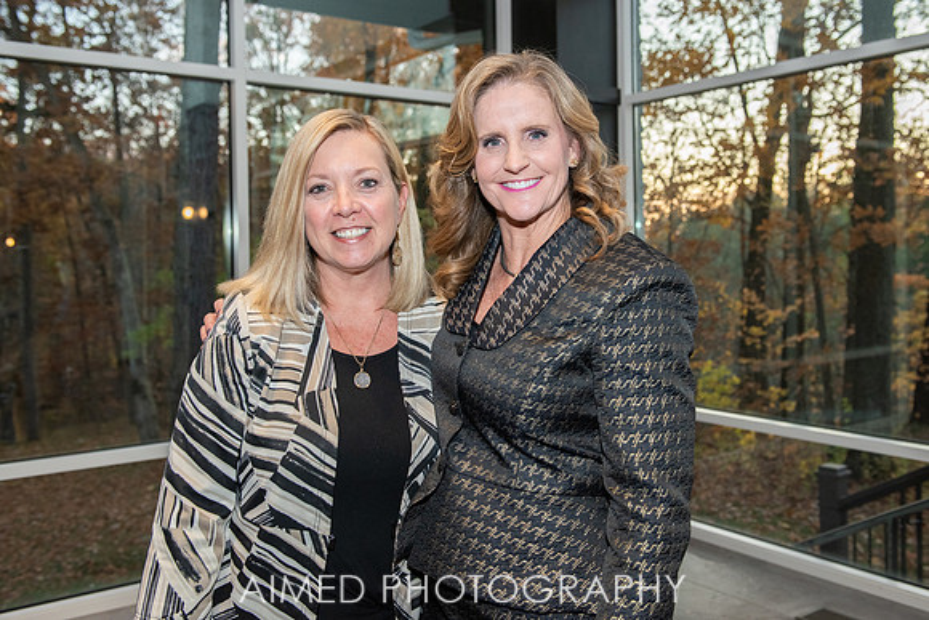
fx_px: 920
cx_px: 487
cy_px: 279
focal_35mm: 36
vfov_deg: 37.2
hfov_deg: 53.6
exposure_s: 1/250
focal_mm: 32
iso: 1000
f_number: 4
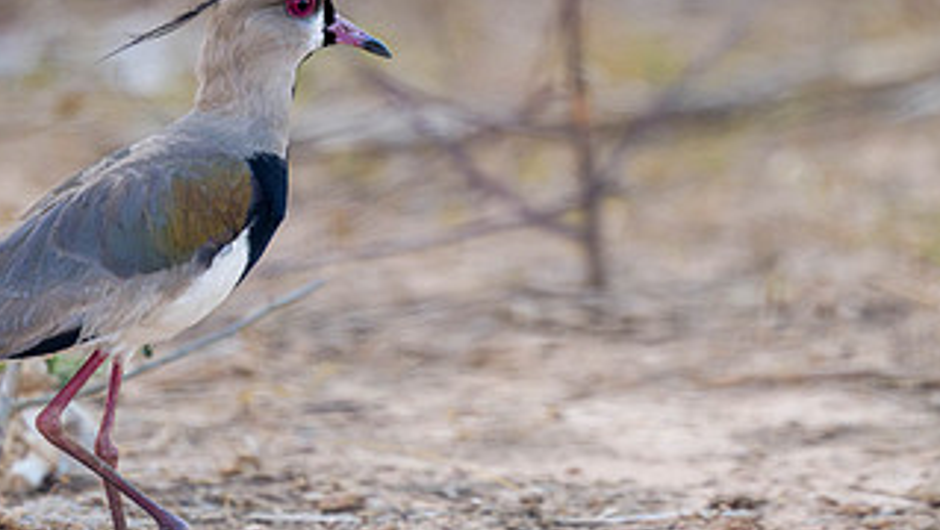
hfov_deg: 2.2
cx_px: 468
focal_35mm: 986
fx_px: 24595
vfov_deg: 1.2
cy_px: 99
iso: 1400
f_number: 2.8
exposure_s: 1/640
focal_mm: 400
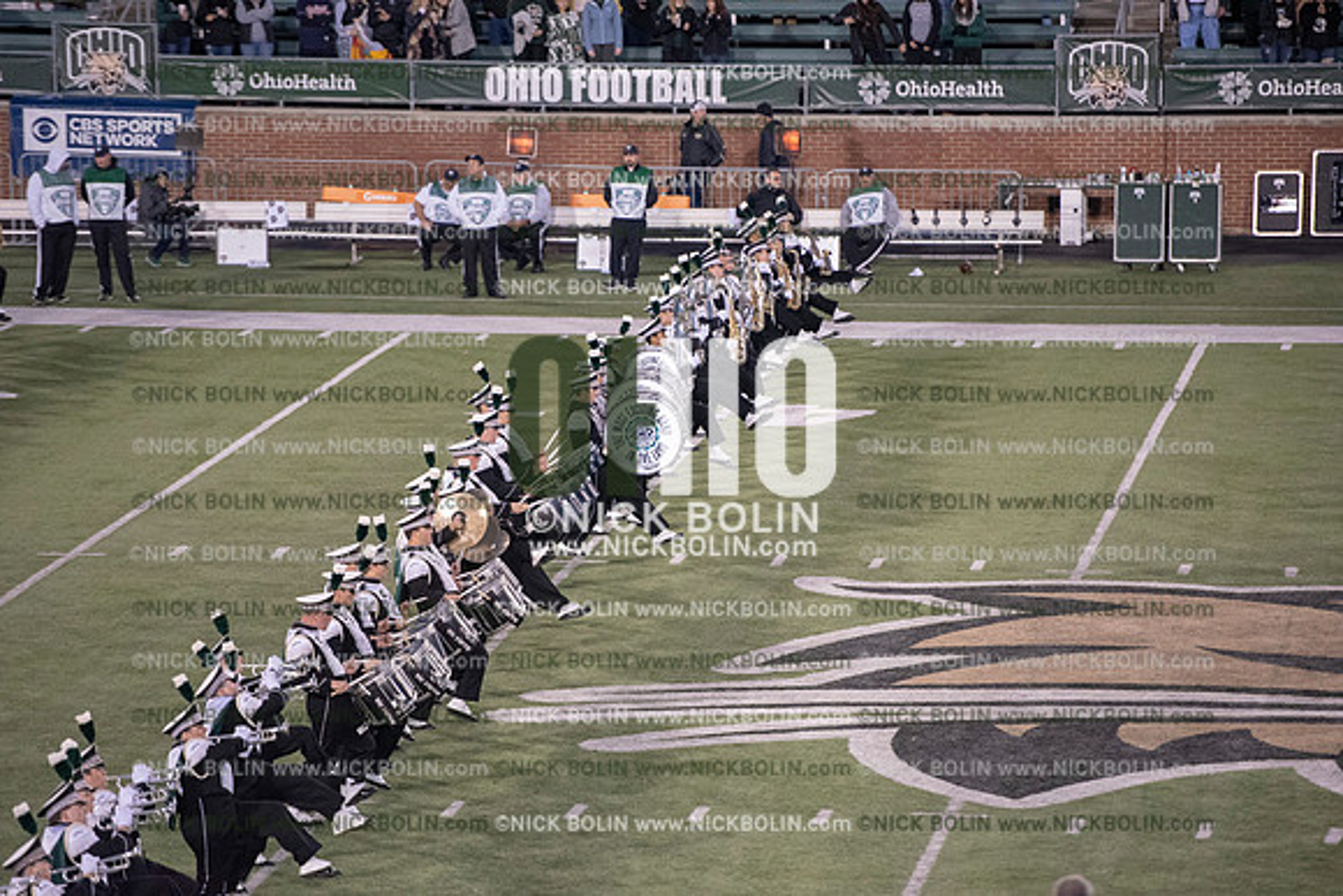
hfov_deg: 10.3
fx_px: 7463
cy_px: 448
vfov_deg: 6.9
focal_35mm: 200
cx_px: 672
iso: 5000
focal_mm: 200
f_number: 3.2
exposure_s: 1/1250
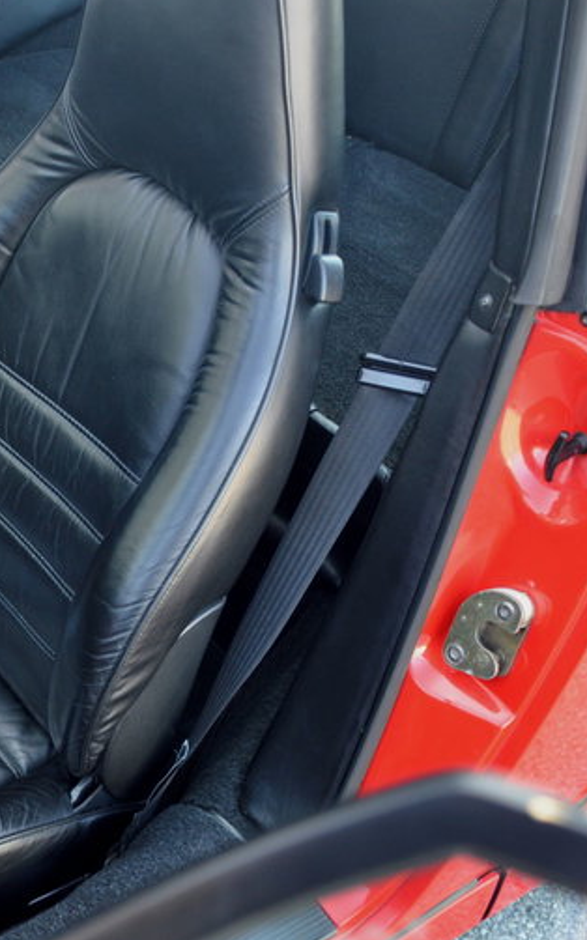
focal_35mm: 56
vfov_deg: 36.3
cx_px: -37
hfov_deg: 22.0
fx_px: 1435
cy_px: 467
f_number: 3.8
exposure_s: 1/25
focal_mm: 24
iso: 500
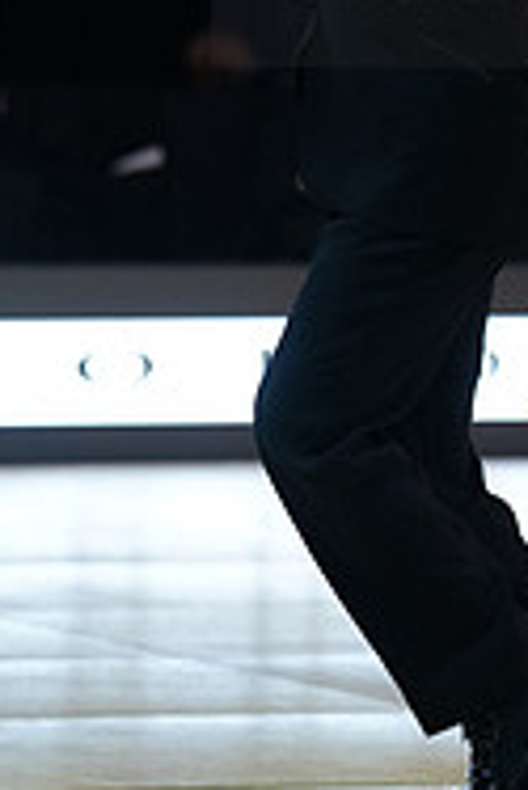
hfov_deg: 3.6
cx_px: 796
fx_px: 8300
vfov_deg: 5.4
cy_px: -72
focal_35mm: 378
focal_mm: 122
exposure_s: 1/400
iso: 800
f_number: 2.8
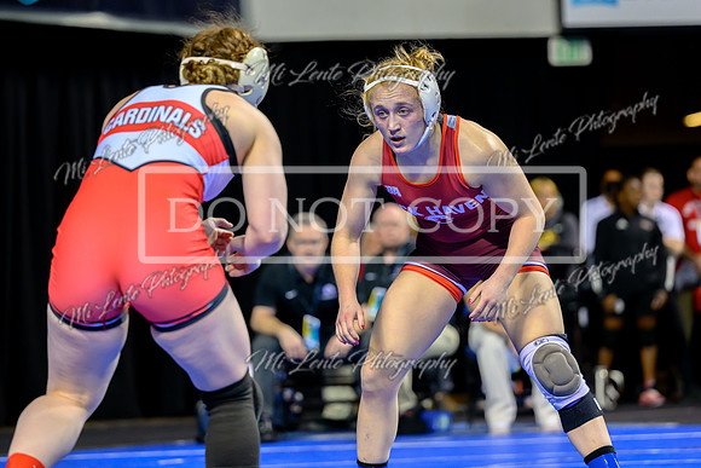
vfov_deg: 9.3
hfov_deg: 13.9
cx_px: 333
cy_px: 199
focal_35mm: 147
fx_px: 2866
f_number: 2.8
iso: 2000
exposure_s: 1/800
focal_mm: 125
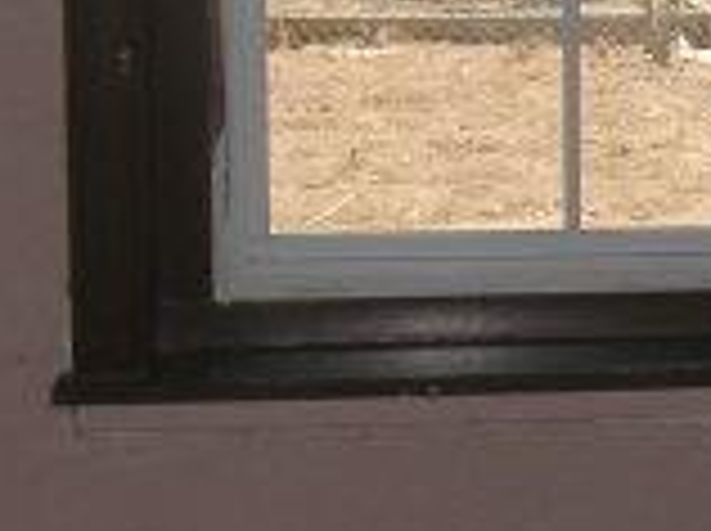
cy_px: 126
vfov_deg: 9.6
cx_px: 990
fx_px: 3158
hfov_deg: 12.4
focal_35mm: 154
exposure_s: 1/320
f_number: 4
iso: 80
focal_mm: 7.9
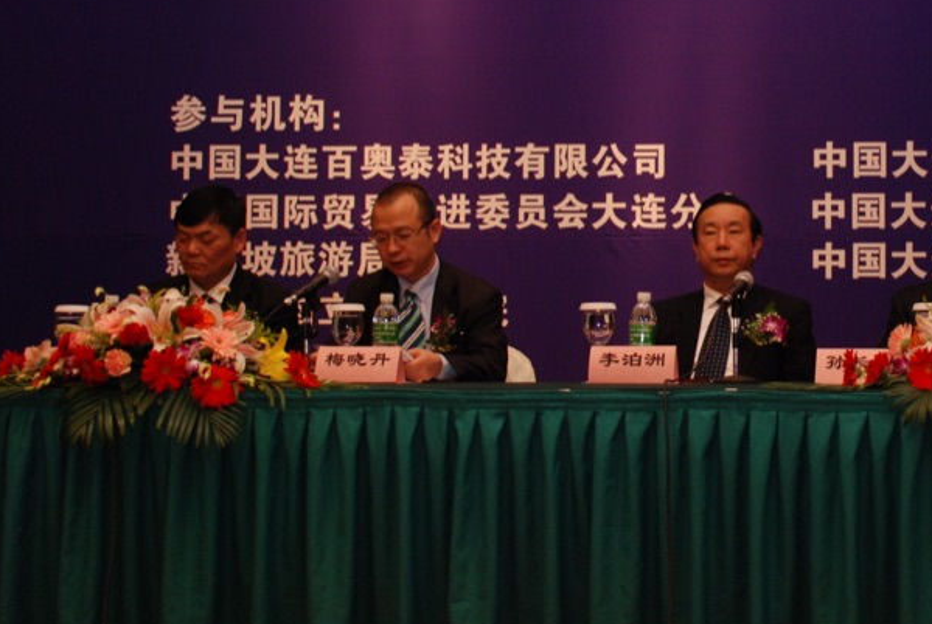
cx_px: 780
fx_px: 2022
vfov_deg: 17.5
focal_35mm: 78
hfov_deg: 25.4
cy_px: 190
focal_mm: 26
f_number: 4
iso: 400
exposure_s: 1/60
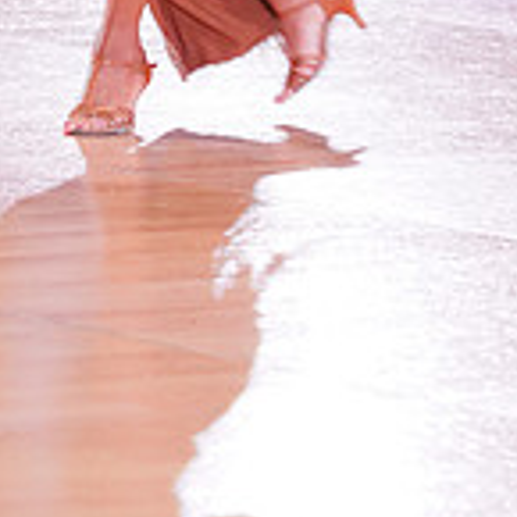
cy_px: -275
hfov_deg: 4.9
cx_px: -27
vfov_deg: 4.9
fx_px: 6049
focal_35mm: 358
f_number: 5
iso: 2500
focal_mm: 105
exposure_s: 1/200
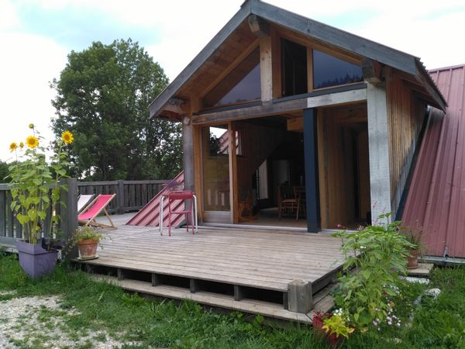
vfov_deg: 49.7
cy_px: 174
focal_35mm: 28
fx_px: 376
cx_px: 232
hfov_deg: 63.4
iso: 100
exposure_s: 1/310
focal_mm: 2.96
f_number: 2
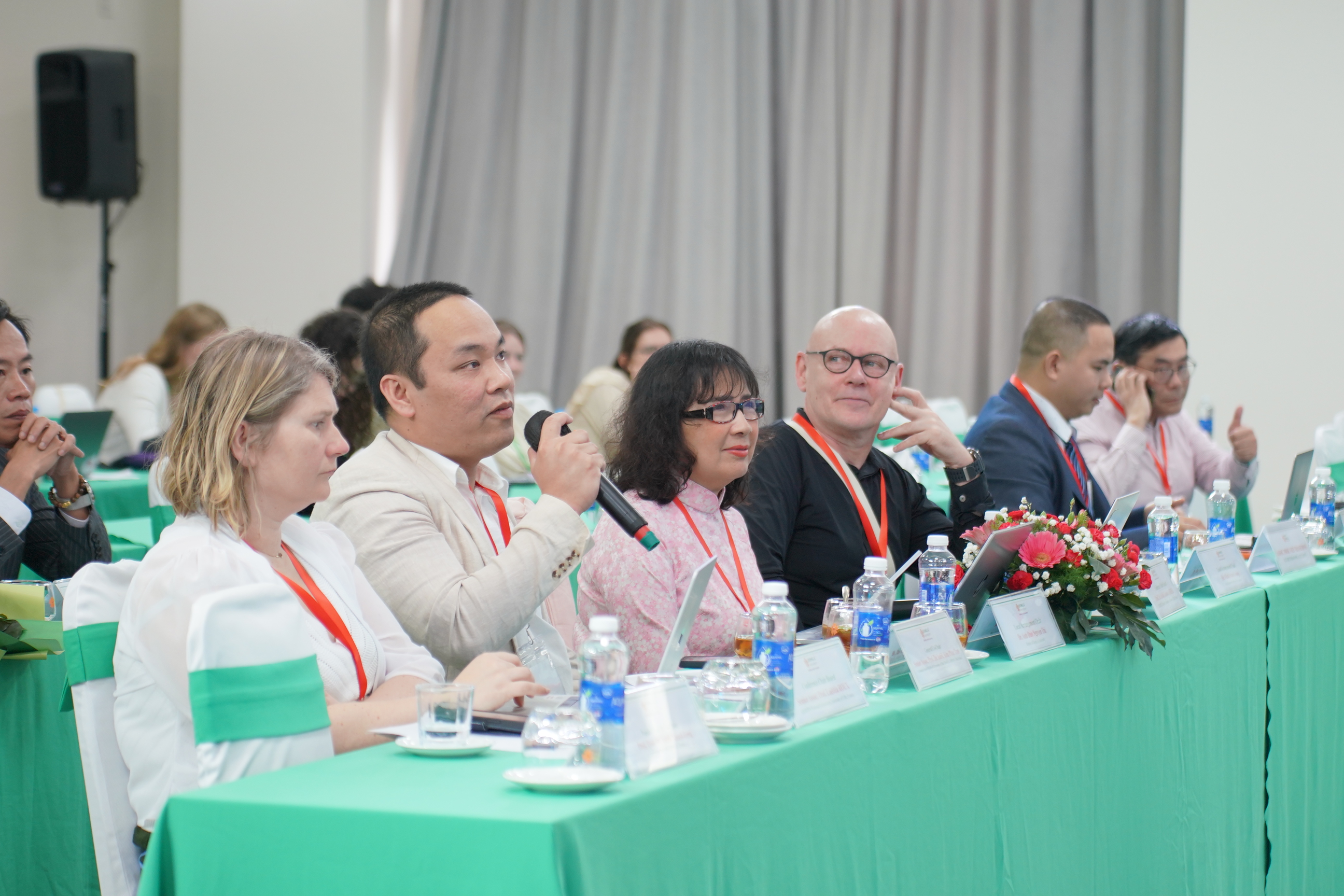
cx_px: 672
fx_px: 4181
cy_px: 448
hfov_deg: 18.3
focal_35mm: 112
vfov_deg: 12.2
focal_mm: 75
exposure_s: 1/100
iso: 500
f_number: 2.8
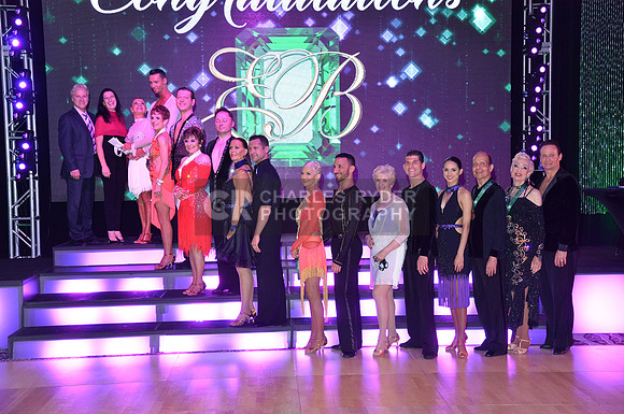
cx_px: 312
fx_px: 952
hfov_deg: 36.3
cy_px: 207
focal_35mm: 55
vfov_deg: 24.5
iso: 2000
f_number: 5.6
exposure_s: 1/250
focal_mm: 55
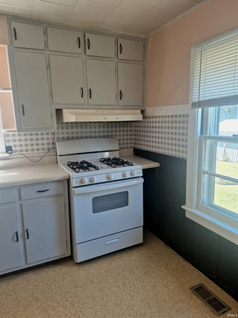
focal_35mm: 23
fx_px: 211
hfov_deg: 58.9
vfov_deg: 73.9
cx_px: 119
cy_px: 159
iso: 125
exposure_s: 1/182
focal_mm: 5.4
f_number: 1.8
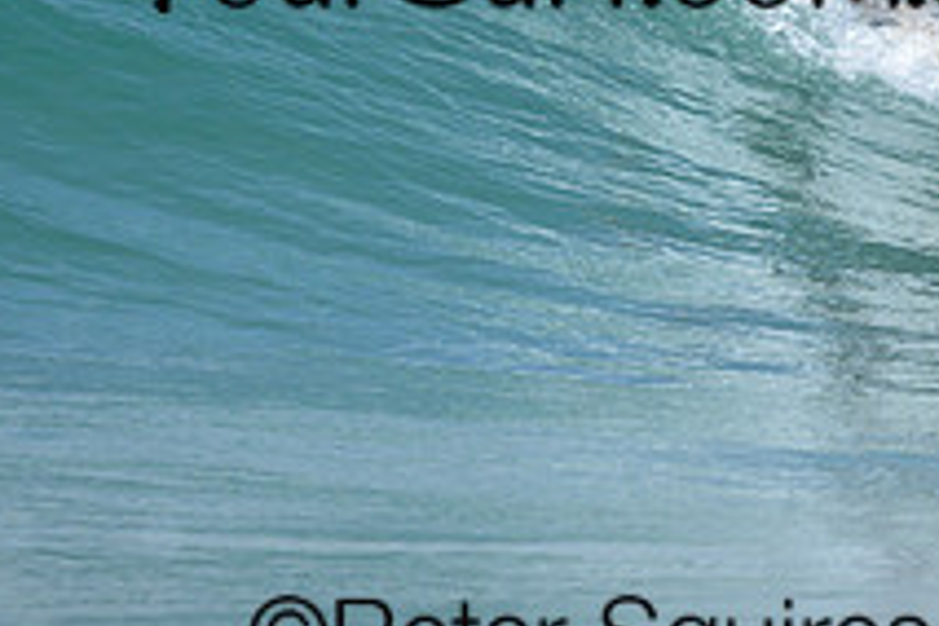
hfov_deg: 0.9
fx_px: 56753
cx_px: 591
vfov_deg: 0.6
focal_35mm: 2176
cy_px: -95
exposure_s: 1/2000
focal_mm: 800
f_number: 6.3
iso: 180
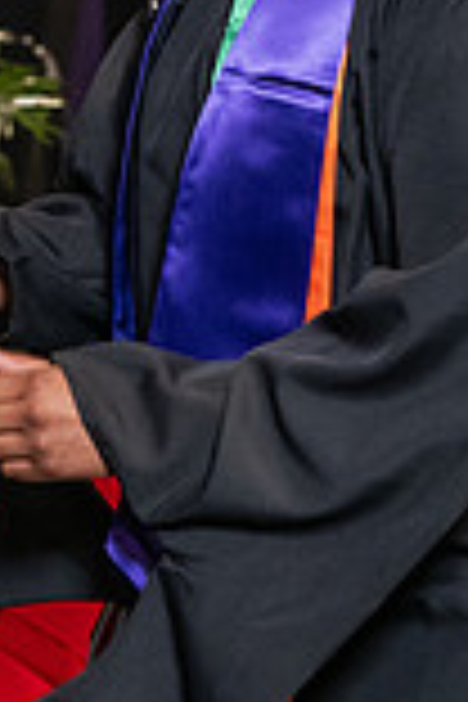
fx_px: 4485
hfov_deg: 5.9
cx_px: -194
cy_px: -25
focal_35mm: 230
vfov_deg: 8.9
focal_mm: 62
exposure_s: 1/125
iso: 2000
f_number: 5
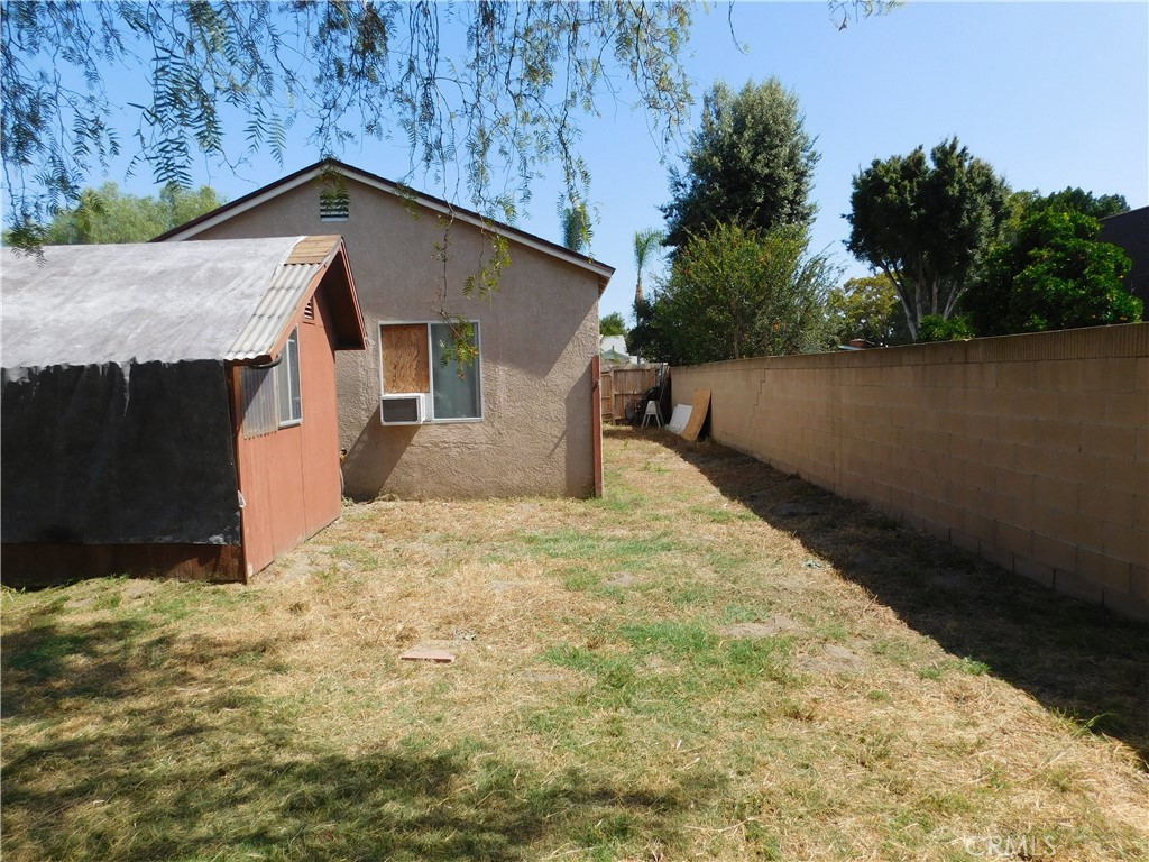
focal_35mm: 23
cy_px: 431
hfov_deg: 73.9
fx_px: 763
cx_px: 574
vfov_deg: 58.9
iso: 125
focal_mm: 4
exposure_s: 1/1250
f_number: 3
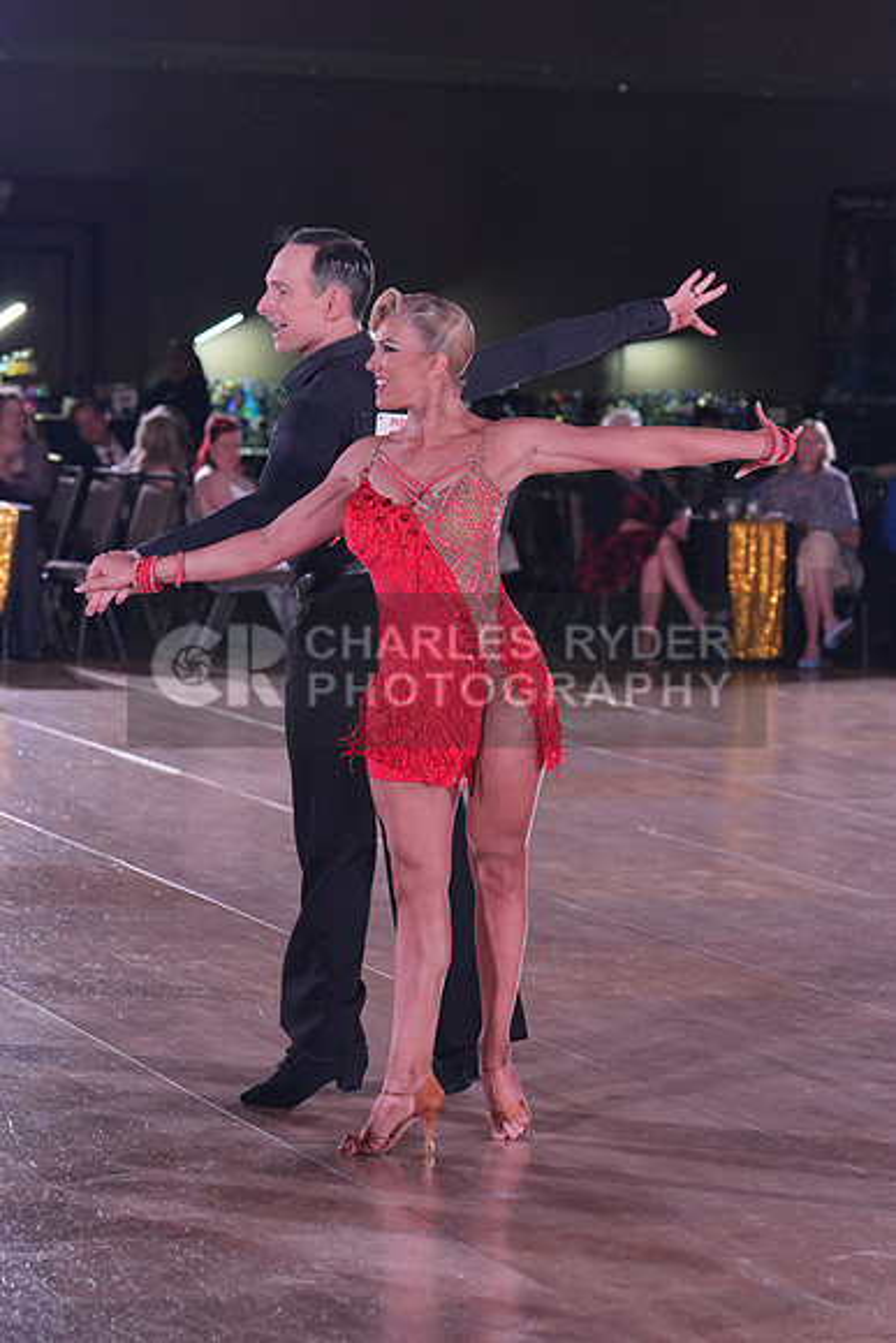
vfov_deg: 15.9
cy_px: 672
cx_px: 448
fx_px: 4813
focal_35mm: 129
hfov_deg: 10.6
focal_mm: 86
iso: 1250
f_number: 4
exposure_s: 1/400
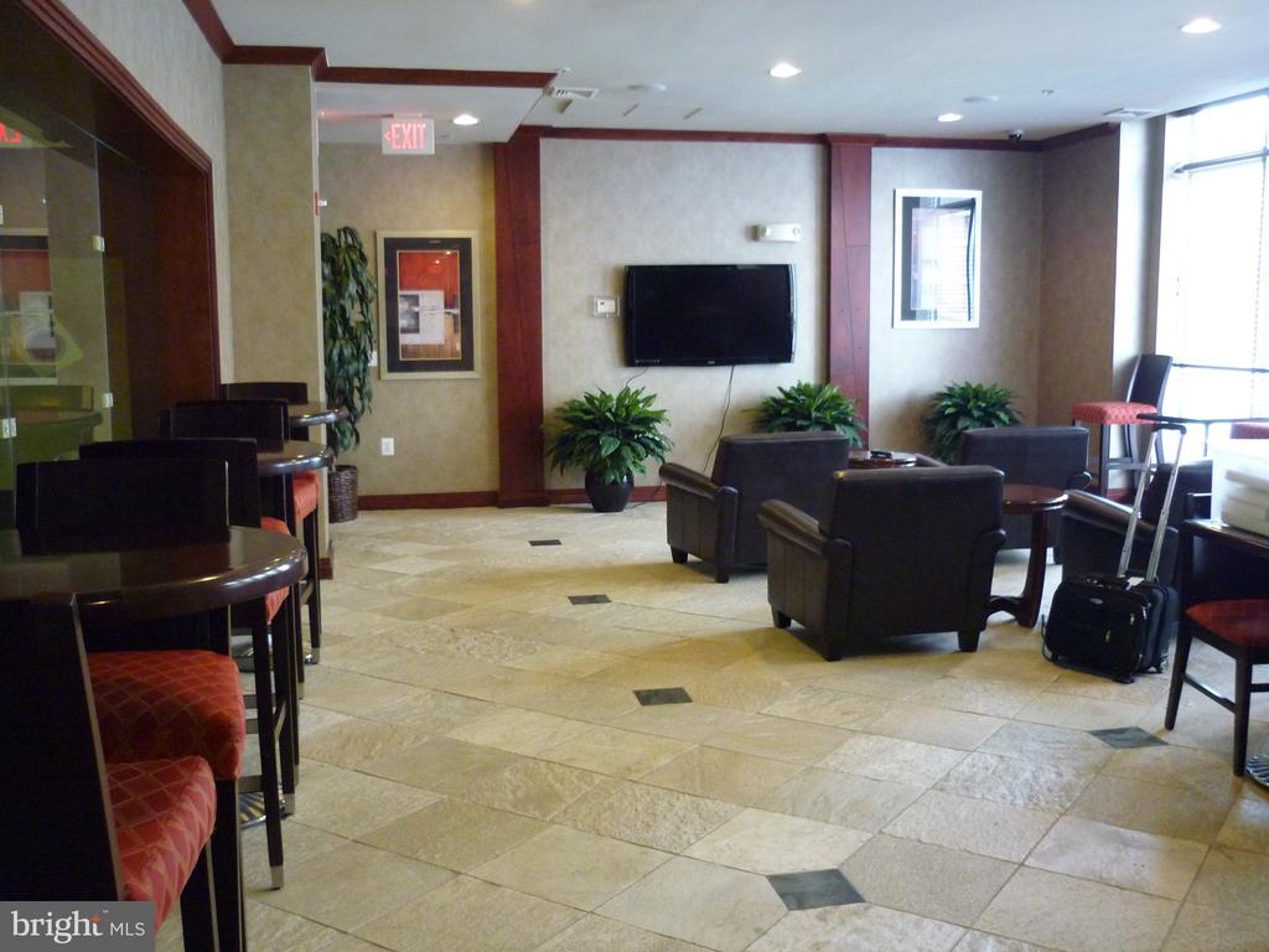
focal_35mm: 33
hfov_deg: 55.4
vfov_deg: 42.9
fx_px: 1210
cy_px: 476
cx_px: 634
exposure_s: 1/20
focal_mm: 5.5
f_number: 2.8
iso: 400
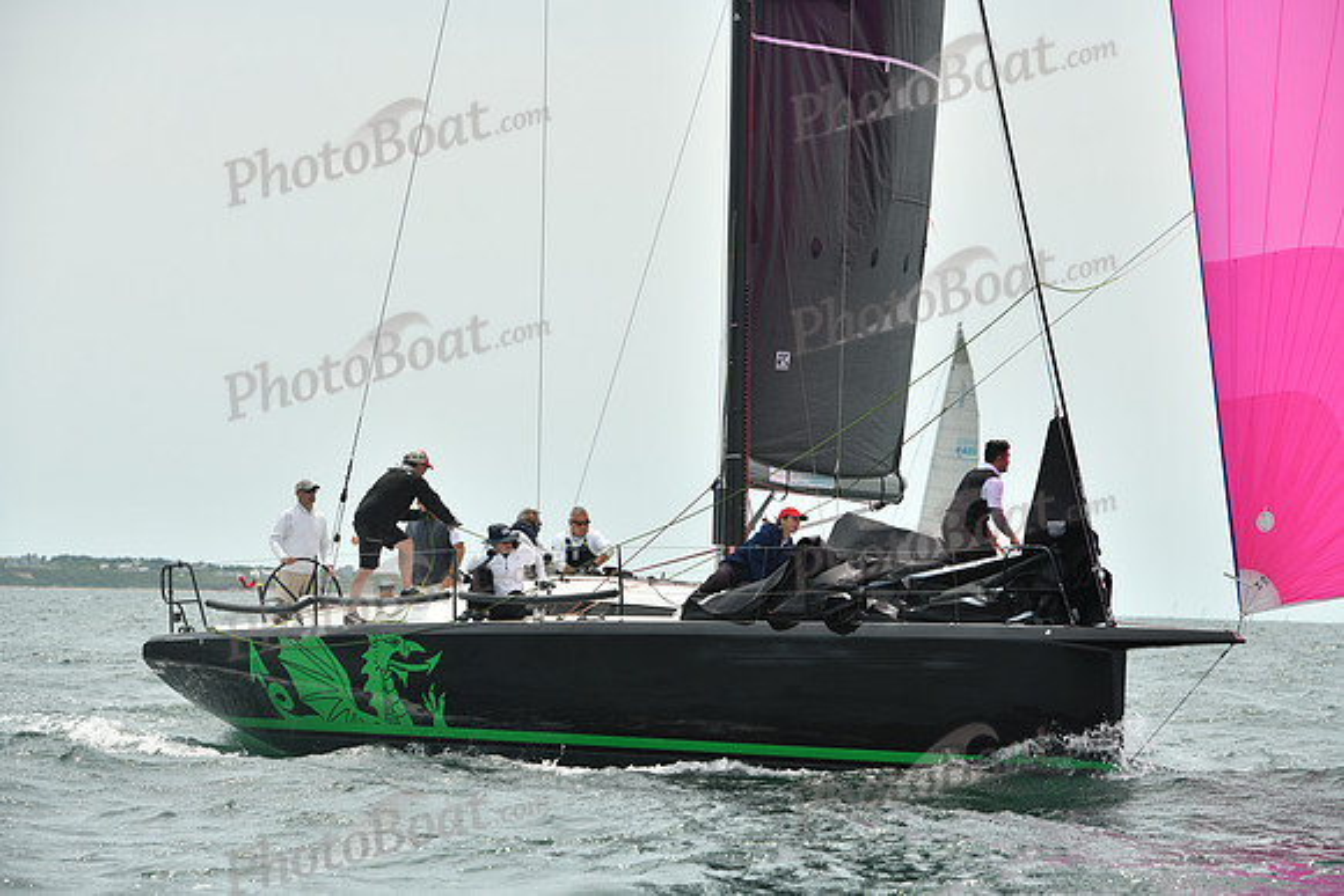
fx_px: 5601
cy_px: 448
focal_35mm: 150
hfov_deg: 13.7
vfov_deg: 9.2
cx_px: 672
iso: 320
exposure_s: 1/1250
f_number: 8
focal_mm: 150
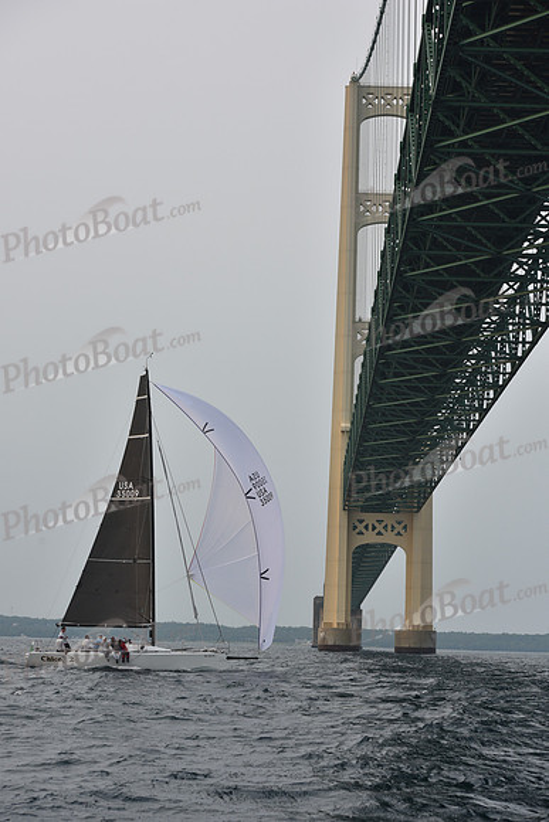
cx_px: 274
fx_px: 1600
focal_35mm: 70
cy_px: 411
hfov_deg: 19.5
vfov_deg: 28.8
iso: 250
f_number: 7.1
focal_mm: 70
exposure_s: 1/1000
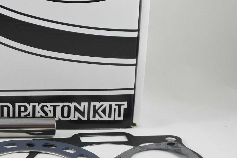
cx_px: 10
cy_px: 85
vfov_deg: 20.3
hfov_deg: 28.5
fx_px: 441
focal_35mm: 67
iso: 400
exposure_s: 1/160
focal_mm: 12.1
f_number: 3.8
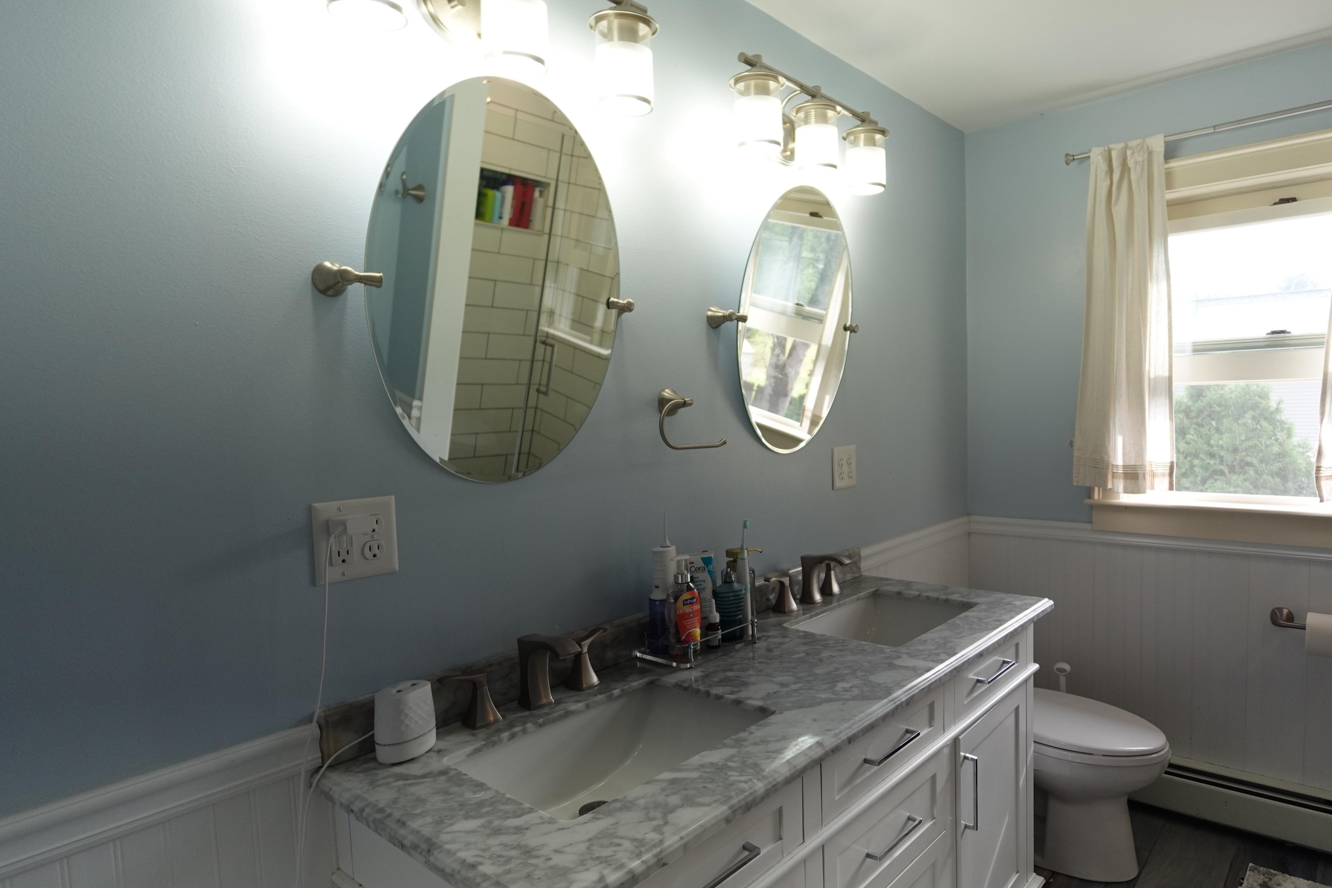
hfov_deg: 80.8
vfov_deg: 59.5
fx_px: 777
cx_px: 755
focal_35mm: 21
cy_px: 465
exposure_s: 1/250
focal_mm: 6.9
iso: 125
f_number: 1.8
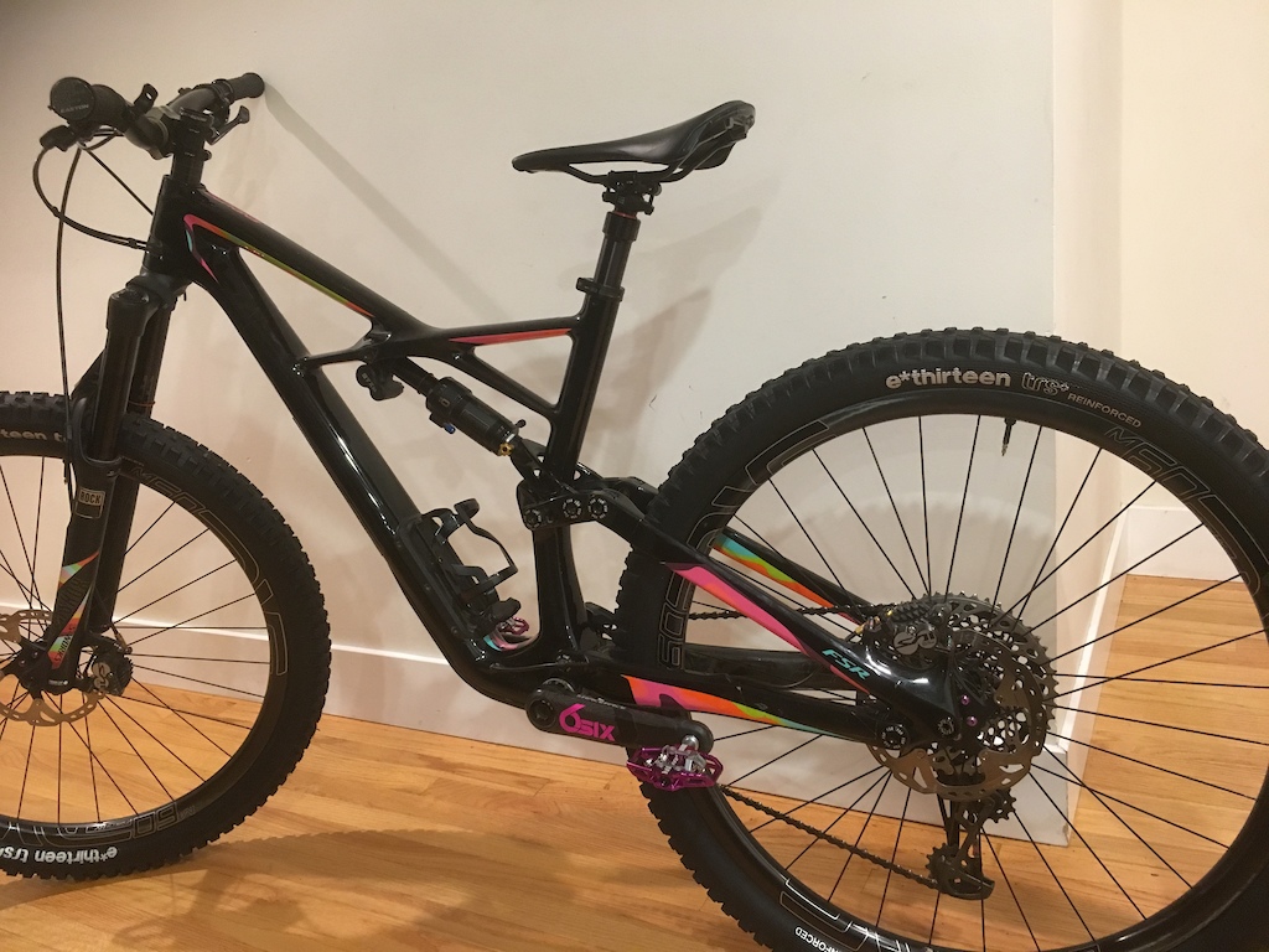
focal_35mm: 29
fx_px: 1063
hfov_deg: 61.7
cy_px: 476
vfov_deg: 48.2
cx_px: 634
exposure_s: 1/24
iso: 200
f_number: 2.2
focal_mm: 4.15
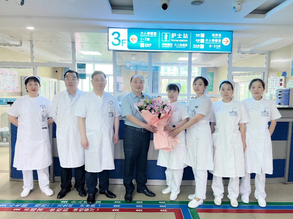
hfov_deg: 67.3
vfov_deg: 53.1
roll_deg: -0.5
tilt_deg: -5.1
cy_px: 110
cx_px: 146
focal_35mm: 26
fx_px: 220
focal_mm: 5.7
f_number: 1.5
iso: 80
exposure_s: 1/50
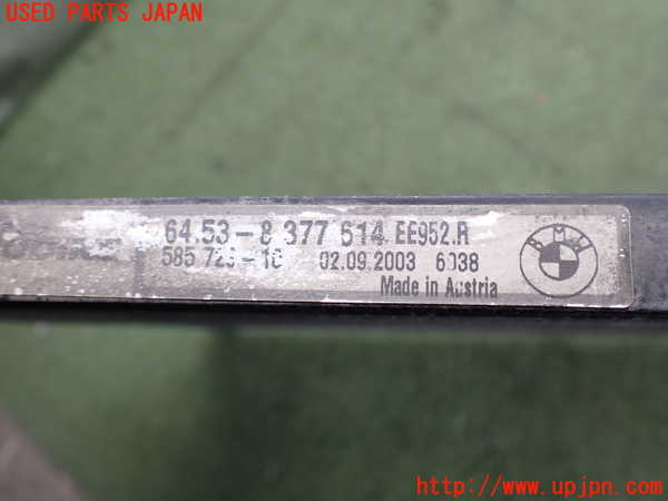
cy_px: 250
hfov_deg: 60.0
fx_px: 579
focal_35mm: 30
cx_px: 334
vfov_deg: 46.8
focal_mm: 5.4
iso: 100
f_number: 2.3
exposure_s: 1/125
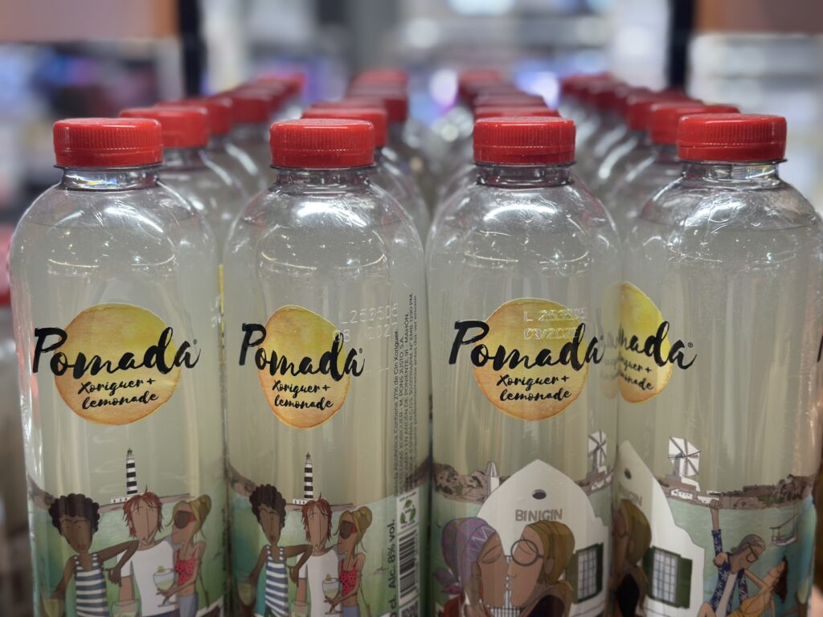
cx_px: 412
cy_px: 308
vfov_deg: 30.3
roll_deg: -0.2
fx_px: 1141
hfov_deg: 39.7
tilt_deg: -12.9
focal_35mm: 48
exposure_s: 1/100
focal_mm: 6.86
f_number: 1.78
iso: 64
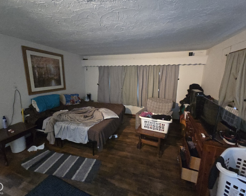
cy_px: 99
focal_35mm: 14
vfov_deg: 88.0
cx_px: 118
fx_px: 102
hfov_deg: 100.7
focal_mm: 2.2
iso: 1250
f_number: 2.2
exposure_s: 1/30
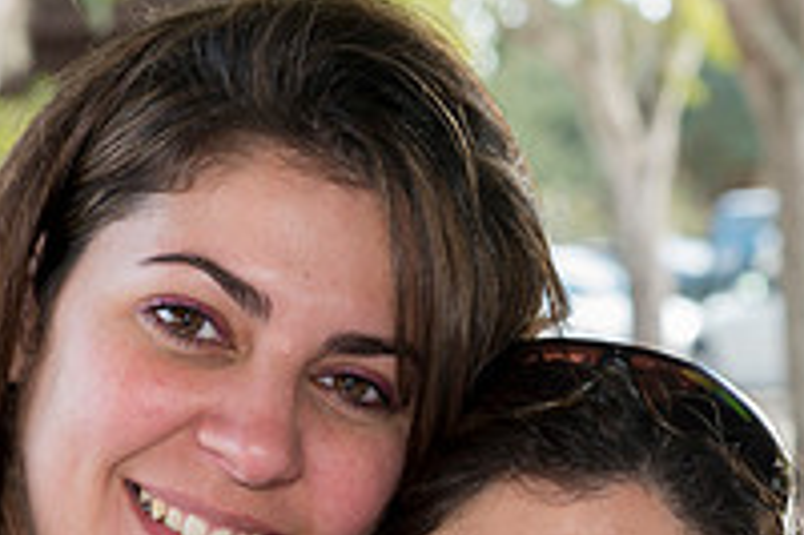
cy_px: 581
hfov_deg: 10.1
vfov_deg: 6.7
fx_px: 4530
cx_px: 551
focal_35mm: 203
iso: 250
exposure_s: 1/60
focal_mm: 70
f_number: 6.3
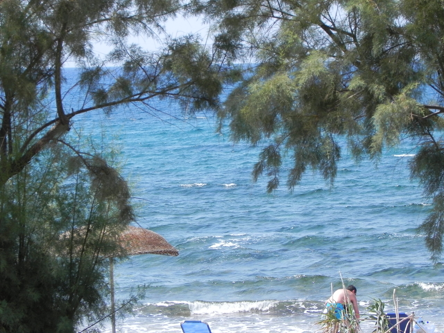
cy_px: 166
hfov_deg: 10.7
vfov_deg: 8.1
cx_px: 222
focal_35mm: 184
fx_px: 2360
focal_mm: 32.7
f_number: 6.3
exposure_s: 1/416
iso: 160
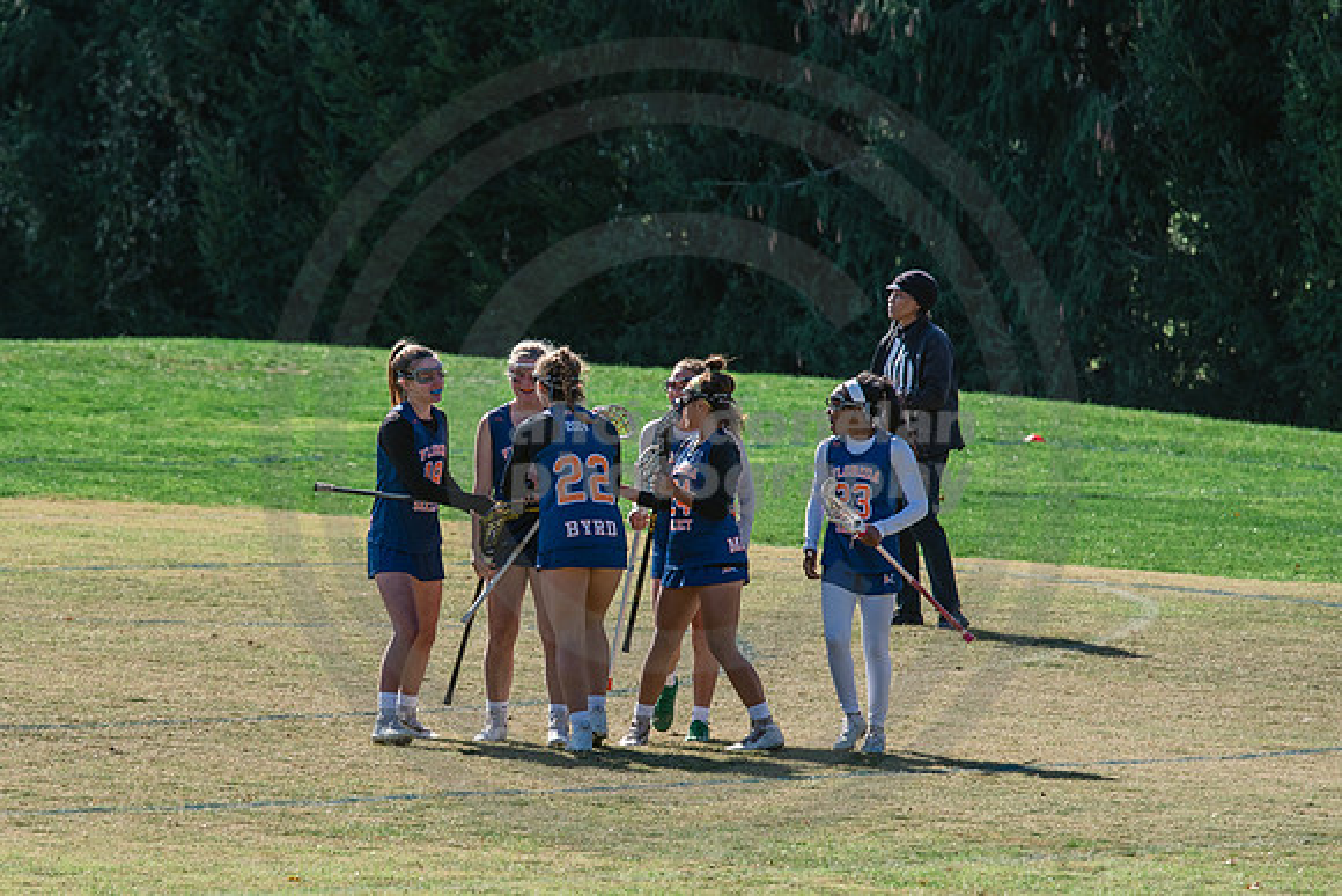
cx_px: 399
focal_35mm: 330
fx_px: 12291
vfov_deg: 4.2
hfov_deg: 6.2
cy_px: 529
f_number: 4.5
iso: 250
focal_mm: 200
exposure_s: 1/1250
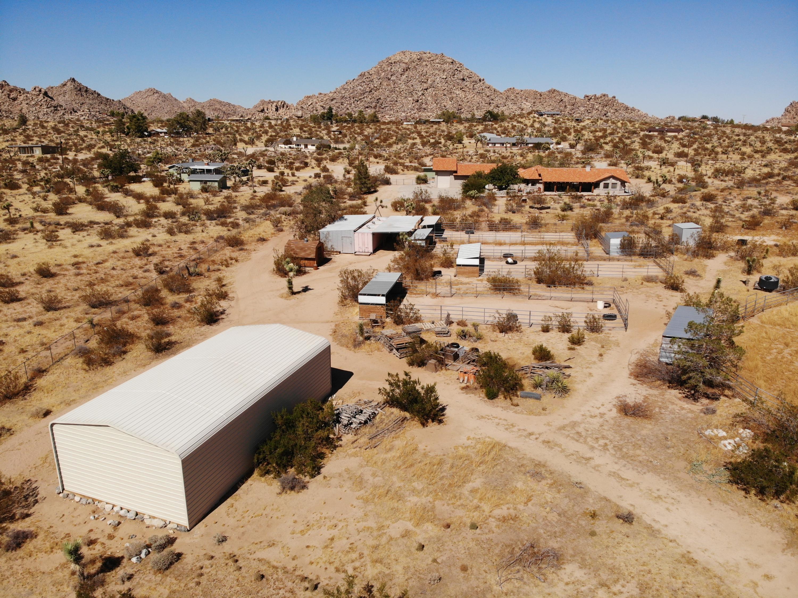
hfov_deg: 71.6
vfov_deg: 56.8
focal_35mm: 24
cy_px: 299
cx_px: 399
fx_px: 553
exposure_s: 1/1798
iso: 100
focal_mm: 4.5
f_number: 2.8
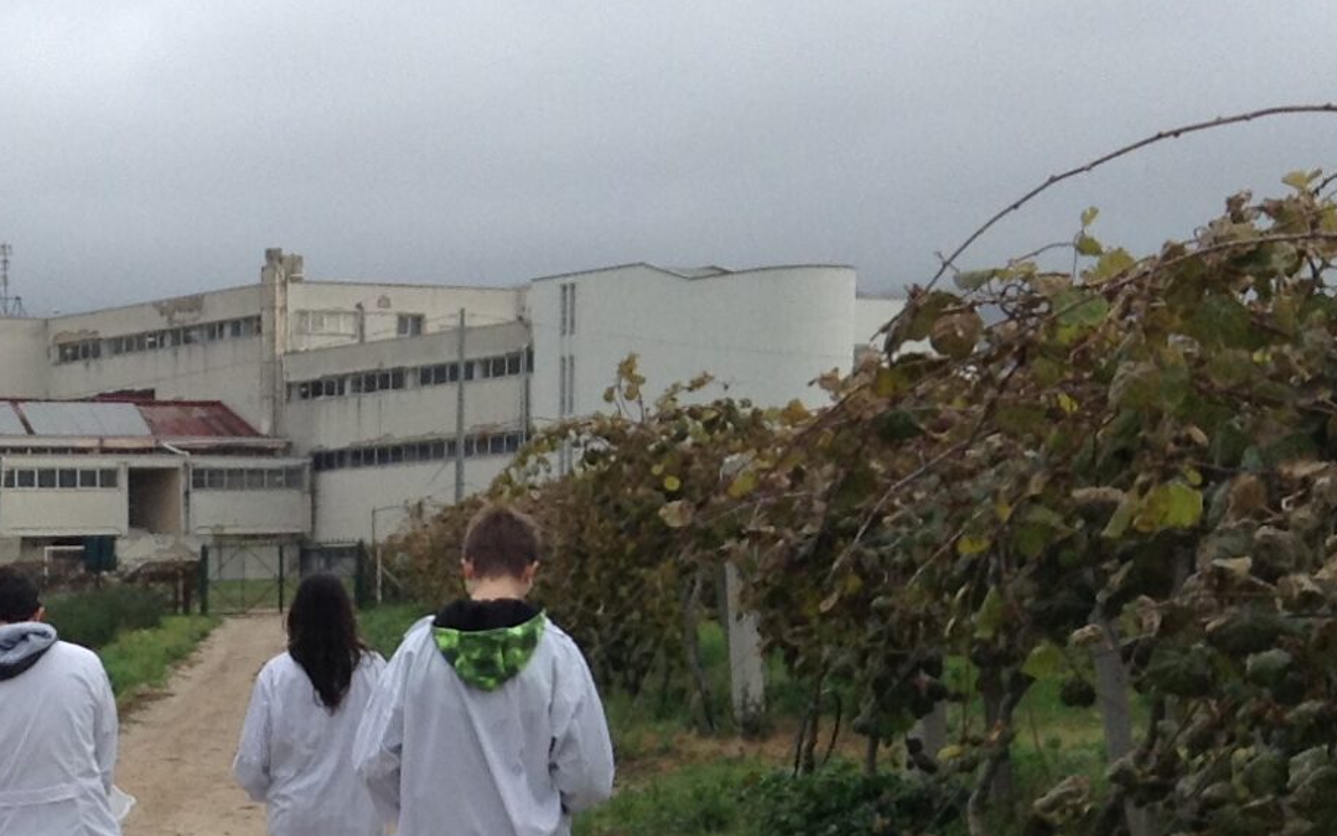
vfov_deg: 12.9
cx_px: -84
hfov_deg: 20.4
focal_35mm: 98
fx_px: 3571
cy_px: 1110
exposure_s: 1/291
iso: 25
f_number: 2.4
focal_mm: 3.3
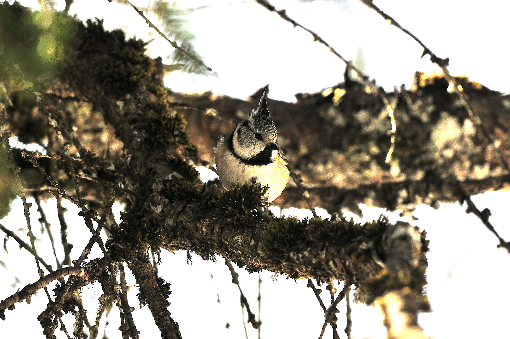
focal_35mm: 750
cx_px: 255
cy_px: 170
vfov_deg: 1.8
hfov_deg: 2.8
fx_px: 10612
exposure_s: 1/320
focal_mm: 500
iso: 200
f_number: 8
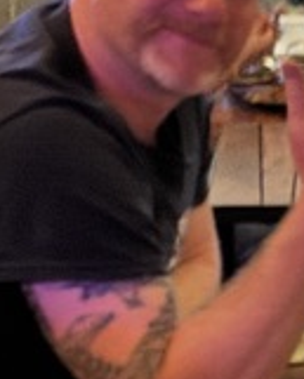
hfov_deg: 10.5
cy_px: 278
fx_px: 1607
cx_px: 410
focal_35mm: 143
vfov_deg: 13.4
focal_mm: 2.69
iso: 800
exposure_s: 1/8
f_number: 1.9
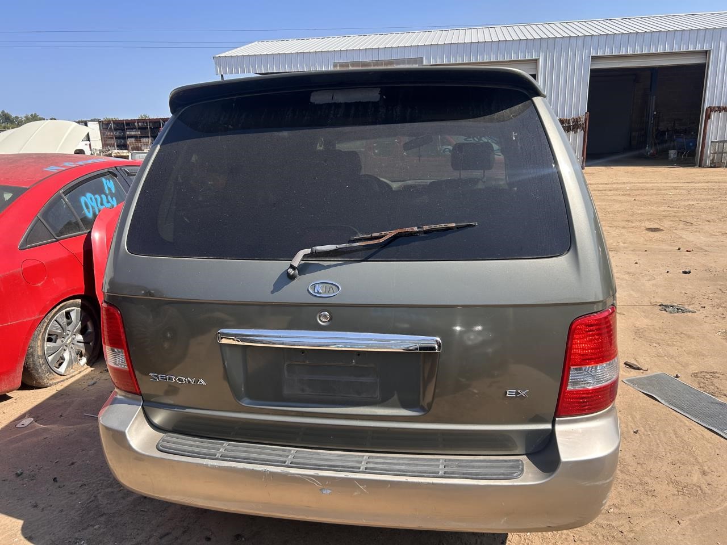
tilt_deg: -14.8
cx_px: 364
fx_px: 546
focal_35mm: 26
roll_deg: +1.7
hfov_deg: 67.3
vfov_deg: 53.1
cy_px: 272
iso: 50
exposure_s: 1/2208
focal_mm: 5.7
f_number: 1.5
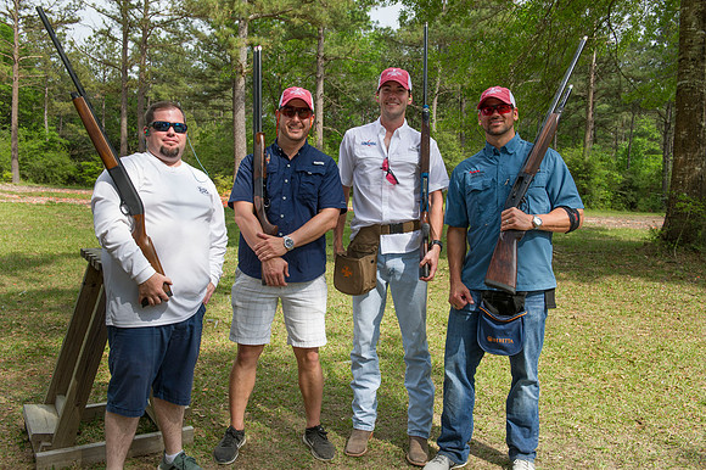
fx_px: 666
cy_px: 235
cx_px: 353
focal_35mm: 34
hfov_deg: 55.8
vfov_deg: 38.8
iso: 200
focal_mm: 34
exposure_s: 1/320
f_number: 7.1
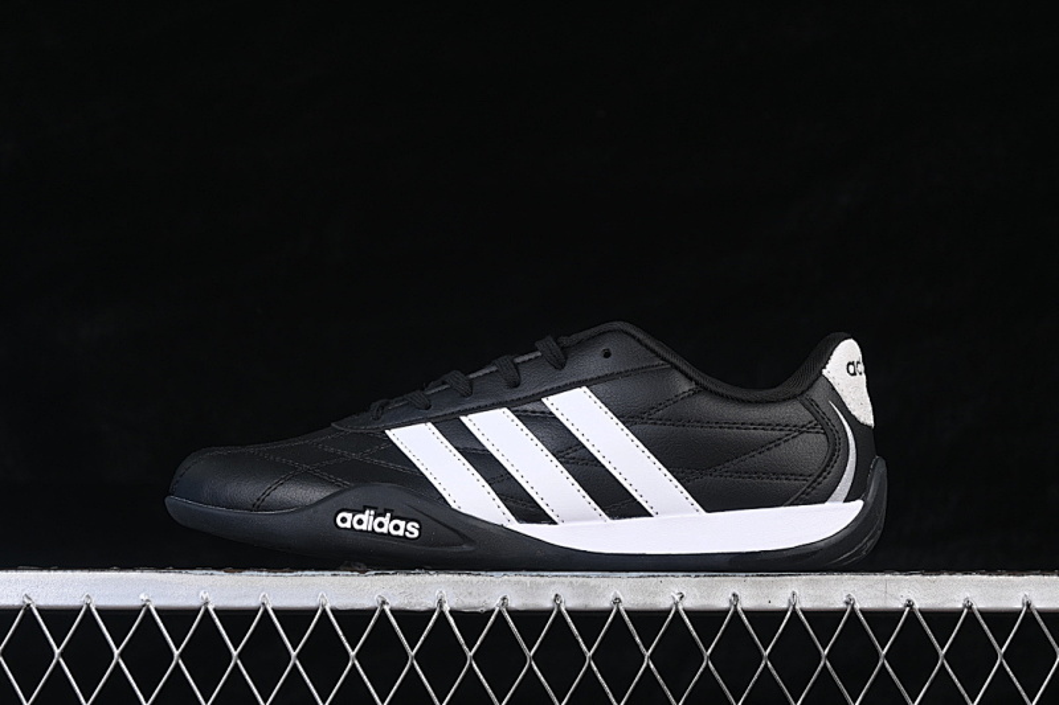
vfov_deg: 18.2
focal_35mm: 75
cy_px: 352
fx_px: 2206
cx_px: 530
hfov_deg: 27.0
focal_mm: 50
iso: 160
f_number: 6.3
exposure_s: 1/60
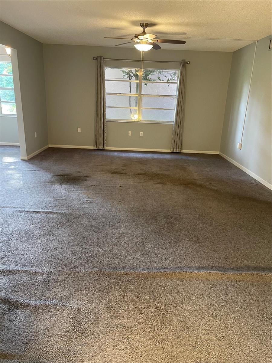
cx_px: 136
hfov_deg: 54.9
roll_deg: -1.9
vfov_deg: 69.4
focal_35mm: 25
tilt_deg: -15.5
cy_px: 182
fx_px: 262
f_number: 1.6
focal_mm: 5.1
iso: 200
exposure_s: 1/60
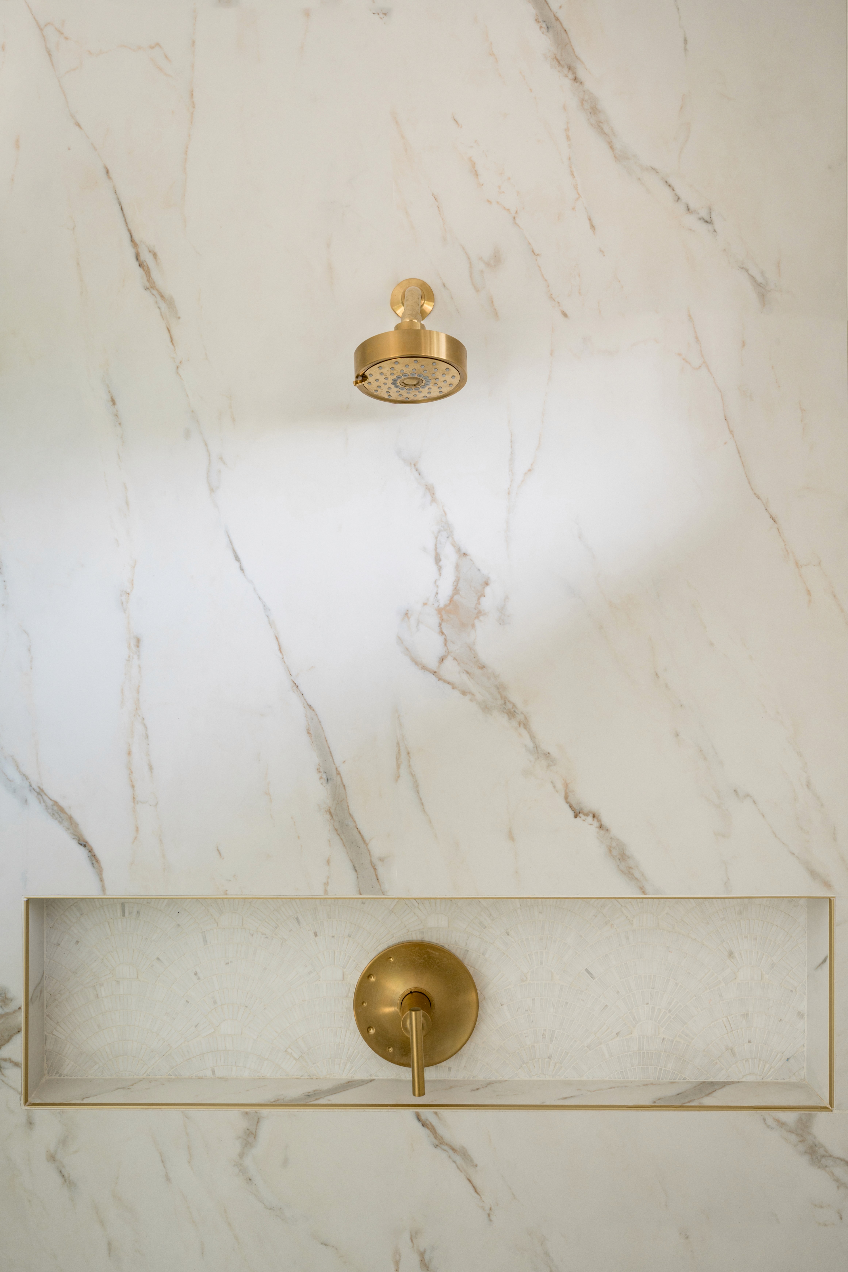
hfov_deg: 37.9
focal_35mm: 35
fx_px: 1237
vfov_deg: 54.4
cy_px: 636
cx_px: 424
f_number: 10
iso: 250
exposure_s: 1/8
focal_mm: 35
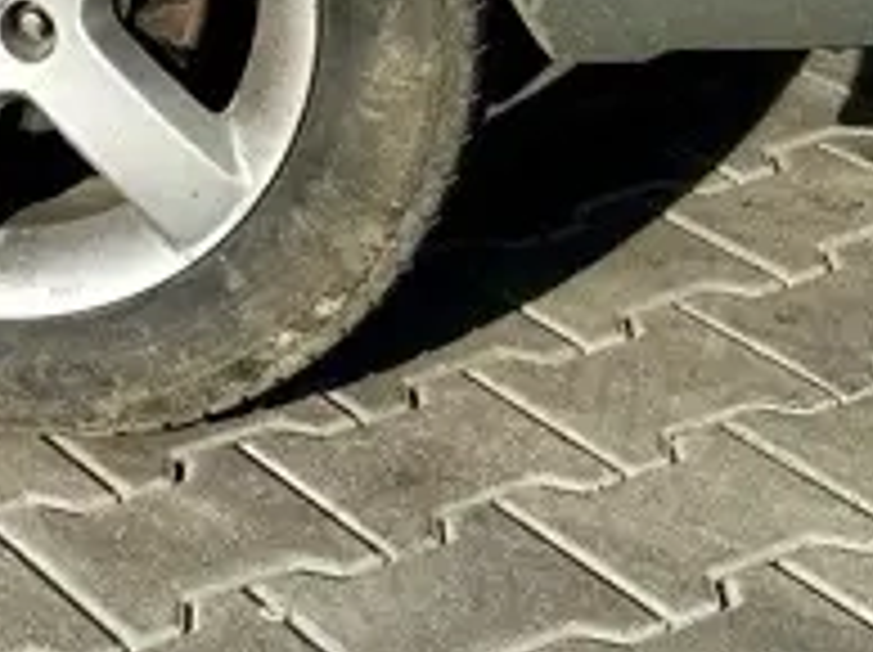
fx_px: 3123
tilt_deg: -10.3
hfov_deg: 15.1
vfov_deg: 10.8
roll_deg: +0.6
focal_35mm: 124
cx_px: -288
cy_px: -670
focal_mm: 6.86
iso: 80
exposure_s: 1/5848
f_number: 1.78
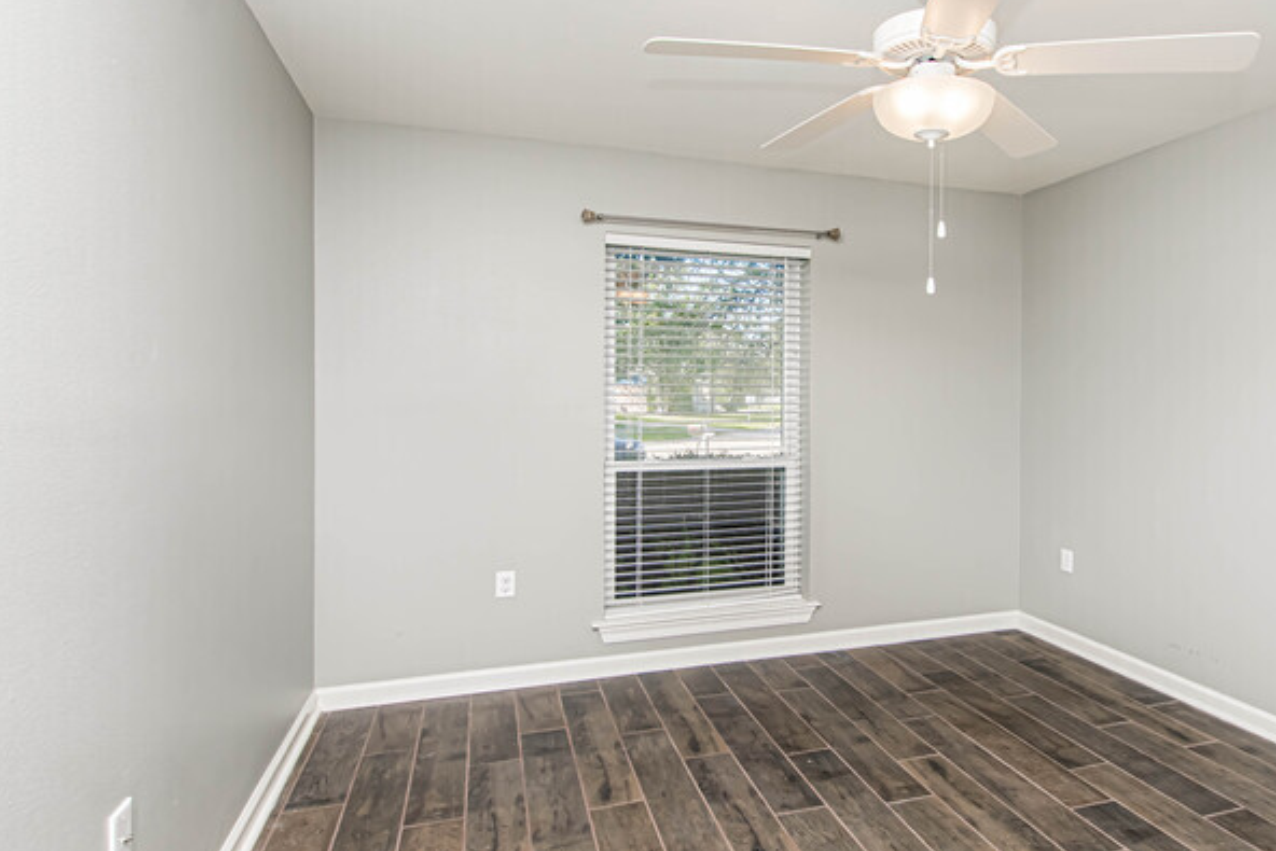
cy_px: 405
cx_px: 731
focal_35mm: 19
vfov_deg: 64.6
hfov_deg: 86.3
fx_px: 674
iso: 500
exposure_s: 1/250
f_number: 7.1
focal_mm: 10
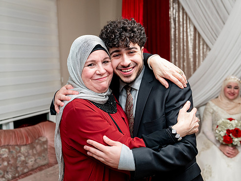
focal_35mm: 36
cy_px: 88
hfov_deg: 51.4
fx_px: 251
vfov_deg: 39.7
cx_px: 118
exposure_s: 1/160
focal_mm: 32
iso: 1600
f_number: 2.8
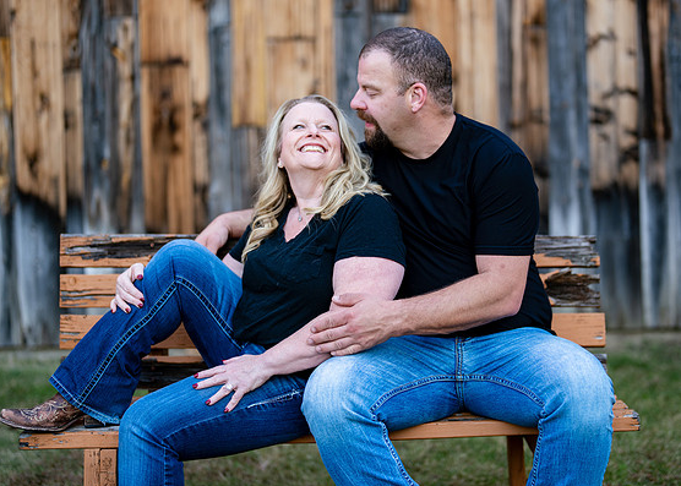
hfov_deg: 32.2
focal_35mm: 61
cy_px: 223
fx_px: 1180
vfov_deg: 23.3
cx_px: 390
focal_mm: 50
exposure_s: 1/1000
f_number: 1.2
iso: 160
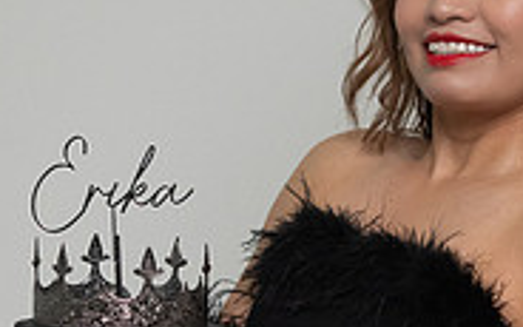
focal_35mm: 193
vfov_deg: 6.8
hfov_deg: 10.9
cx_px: 338
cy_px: 320
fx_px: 2751
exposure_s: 1/500
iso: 3200
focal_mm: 60
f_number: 5.6
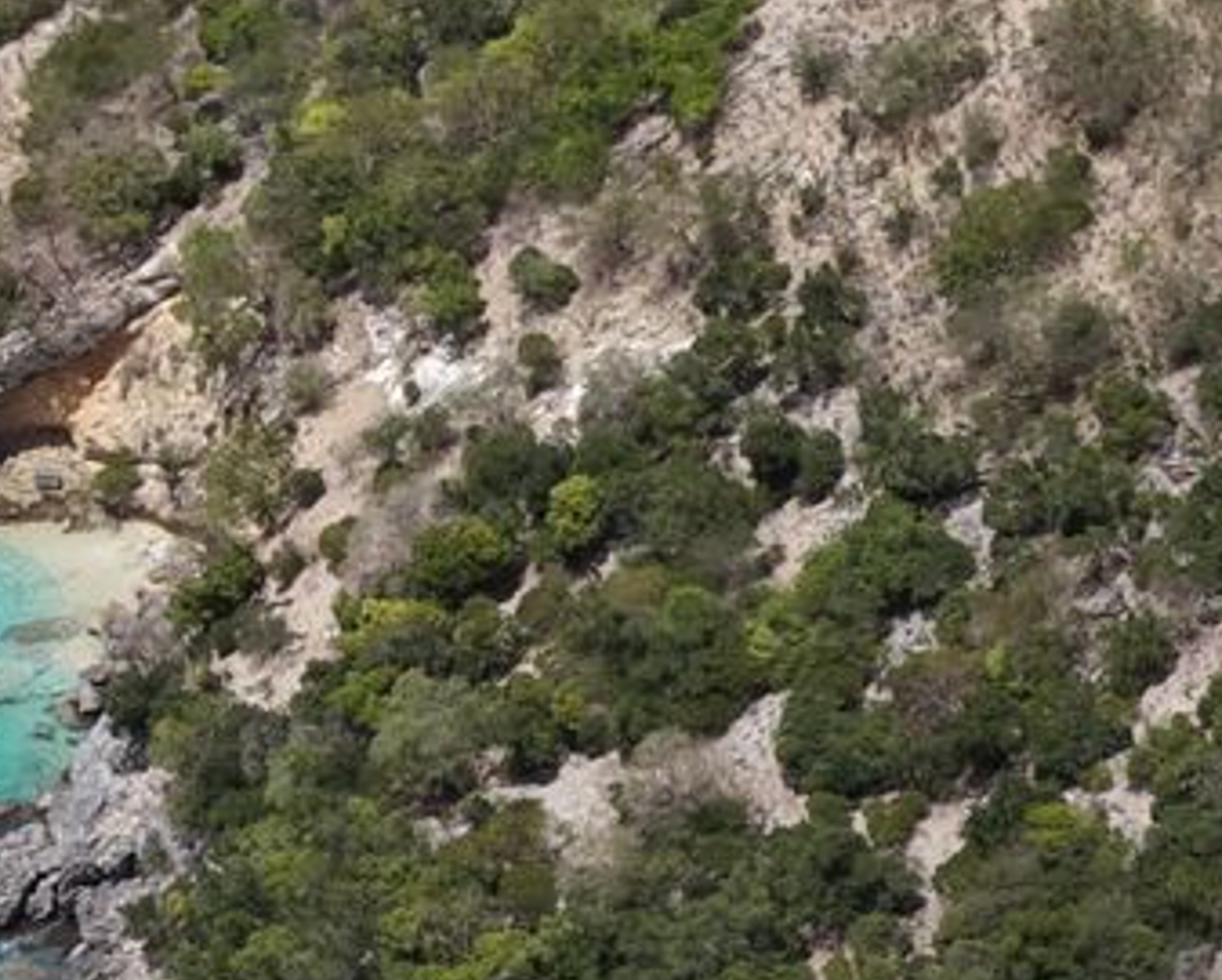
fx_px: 4523
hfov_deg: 13.7
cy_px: 690
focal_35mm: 125
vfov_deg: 12.3
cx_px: 2194
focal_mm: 8.67
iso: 200
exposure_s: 1/6400
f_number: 1.8
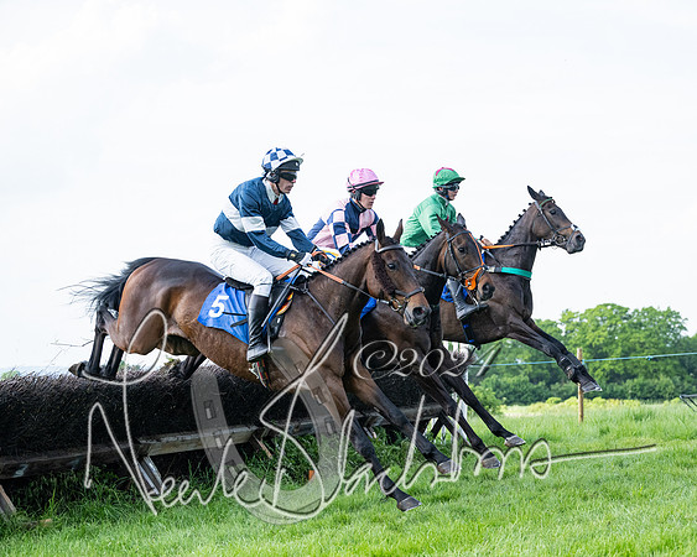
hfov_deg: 24.1
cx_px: 418
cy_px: 278
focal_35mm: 79
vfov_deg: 19.4
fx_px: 1626
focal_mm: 70
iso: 1000
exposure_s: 1/4000
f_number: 4
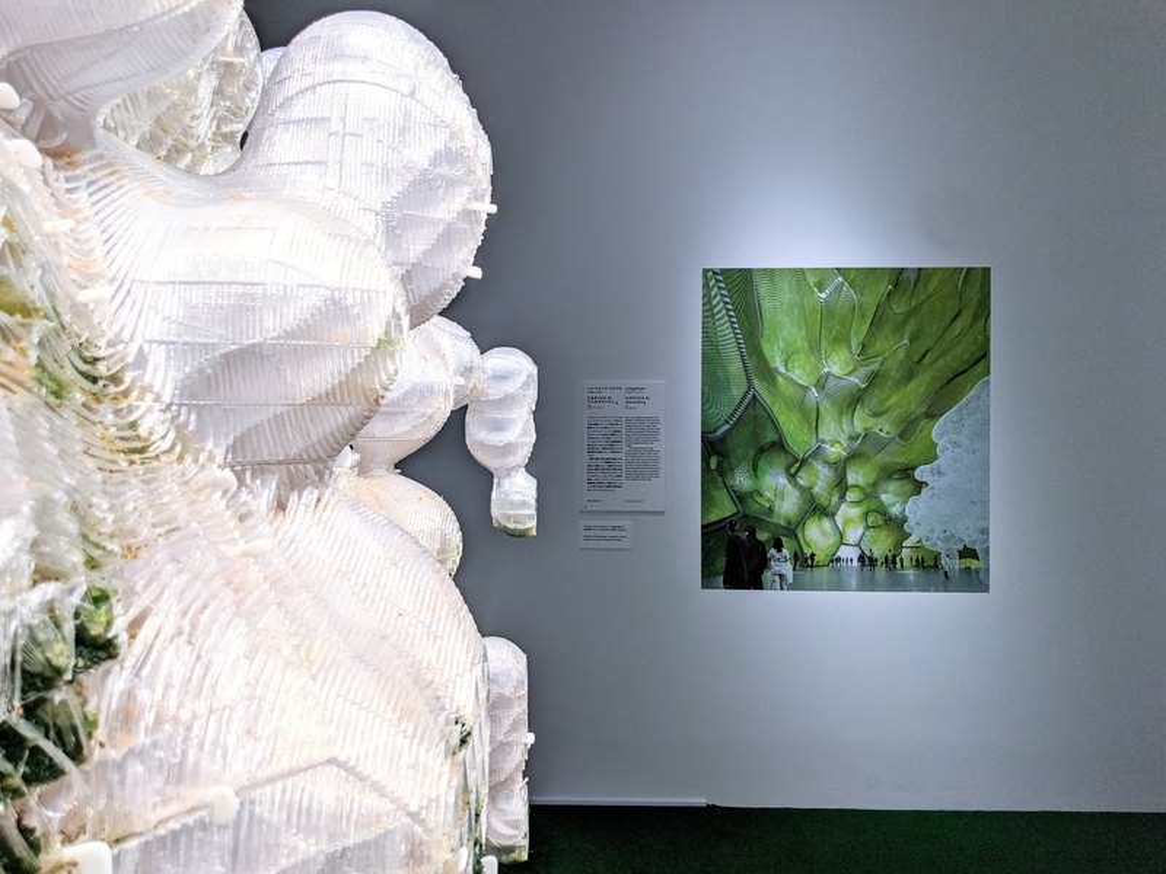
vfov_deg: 51.4
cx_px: 583
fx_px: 909
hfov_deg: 65.3
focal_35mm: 27
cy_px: 437
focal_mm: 4.44
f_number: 1.8
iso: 75
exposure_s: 1/99.9
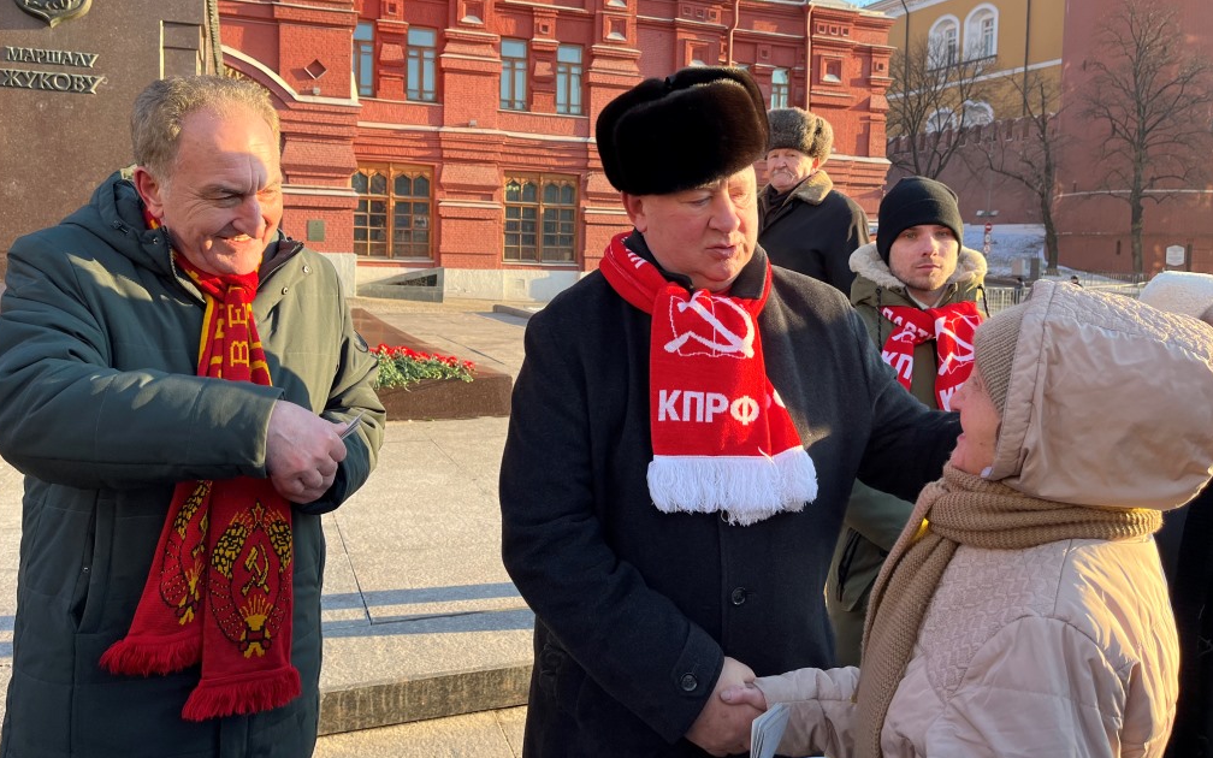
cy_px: 306
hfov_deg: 66.5
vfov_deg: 44.3
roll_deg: -1.5
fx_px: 926
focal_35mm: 28
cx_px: 600
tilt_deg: -1.7
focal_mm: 5.1
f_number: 1.6
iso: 50
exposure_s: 1/394
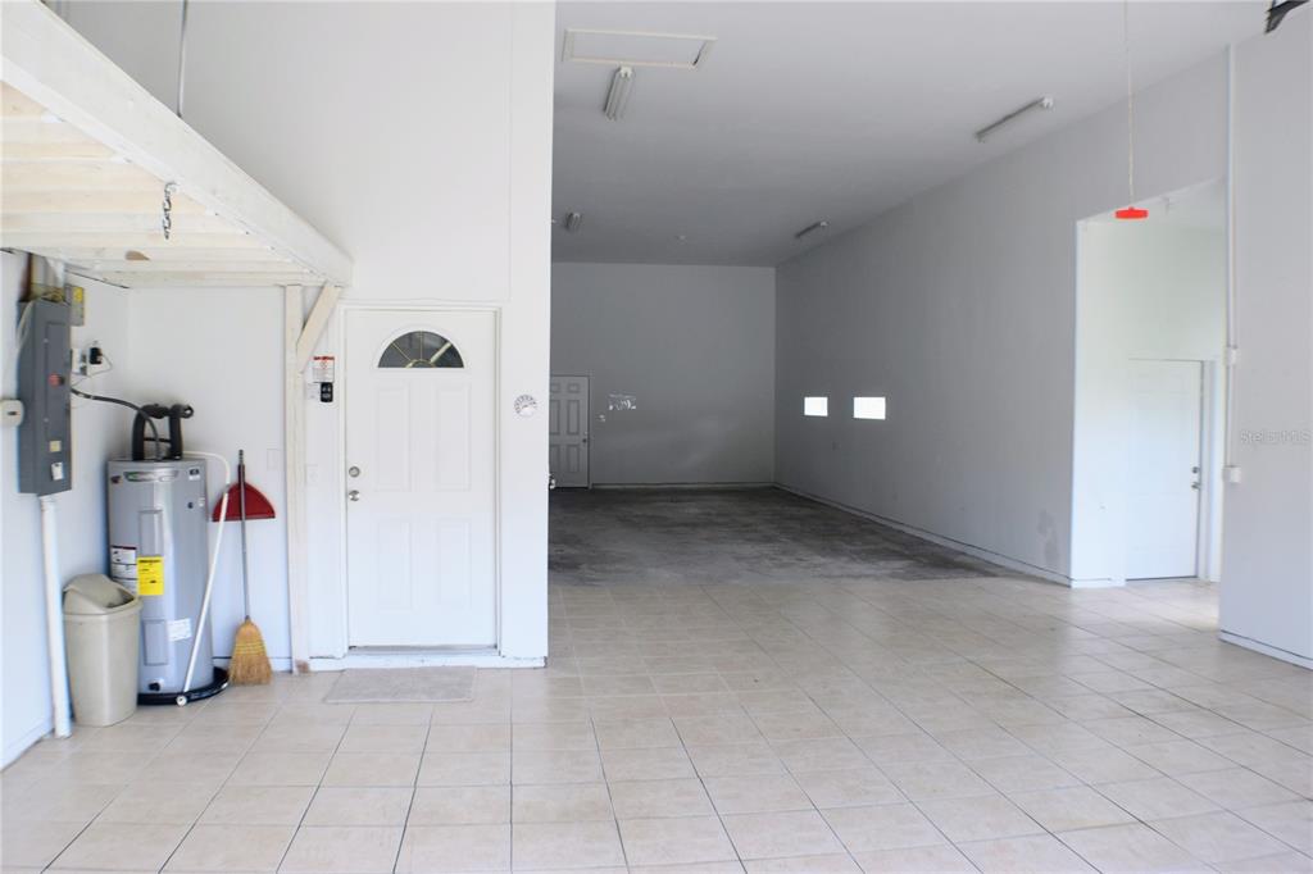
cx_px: 656
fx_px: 1313
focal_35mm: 36
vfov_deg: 36.8
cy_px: 437
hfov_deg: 53.1
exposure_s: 1/125
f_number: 5.6
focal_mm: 24
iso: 400
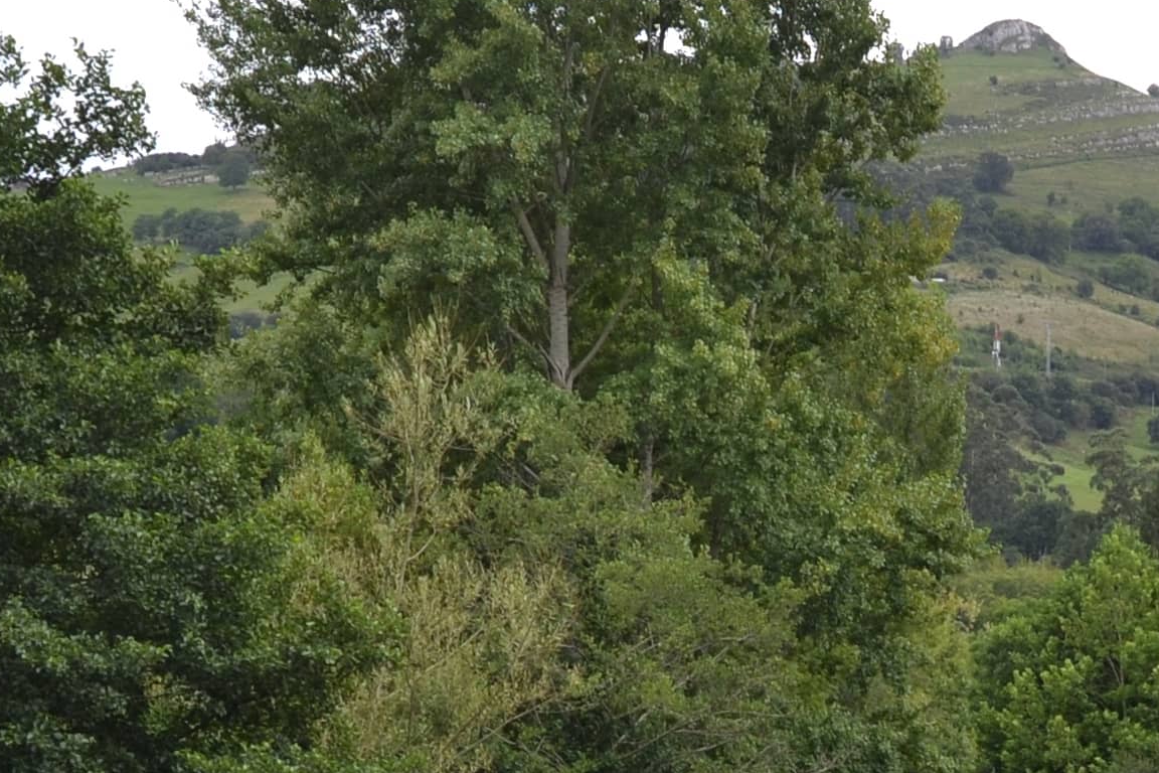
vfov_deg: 12.4
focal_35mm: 108
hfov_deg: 18.7
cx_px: 958
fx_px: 3477
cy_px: 888
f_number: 5.6
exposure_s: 1/200
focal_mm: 18
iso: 100
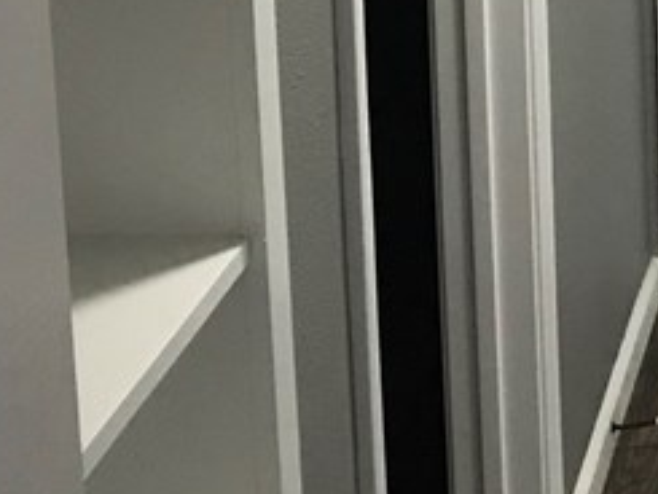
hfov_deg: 15.9
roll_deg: +2.3
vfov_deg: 11.9
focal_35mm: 117
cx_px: 867
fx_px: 2225
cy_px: -338
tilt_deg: -9.3
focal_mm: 3.99
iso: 100
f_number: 1.8
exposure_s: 1/15
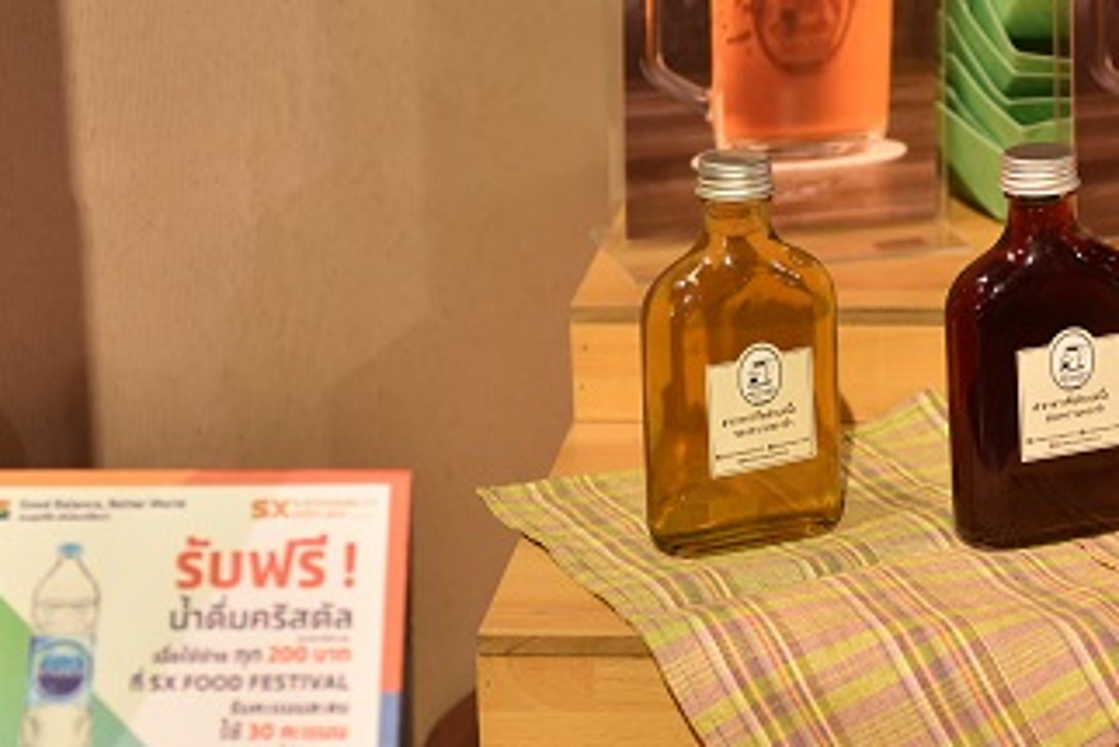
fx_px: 4727
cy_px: 410
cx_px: 1015
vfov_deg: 9.0
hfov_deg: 13.4
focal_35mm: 152
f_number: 3.5
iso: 450
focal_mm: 70
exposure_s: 1/60
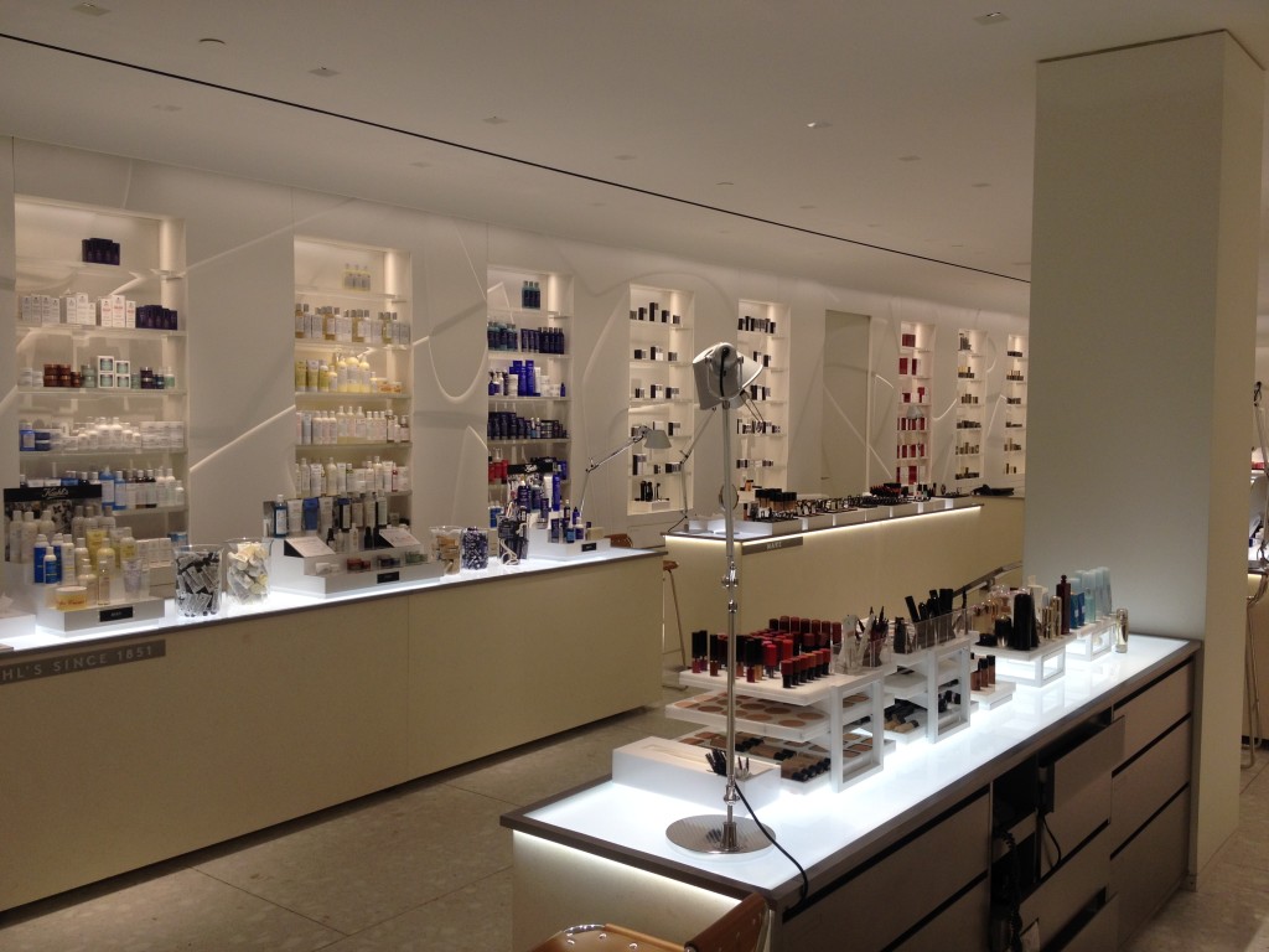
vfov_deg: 40.7
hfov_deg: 52.6
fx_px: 1283
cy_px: 476
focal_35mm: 35
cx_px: 634
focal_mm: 4.28
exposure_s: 1/143
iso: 50
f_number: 2.4
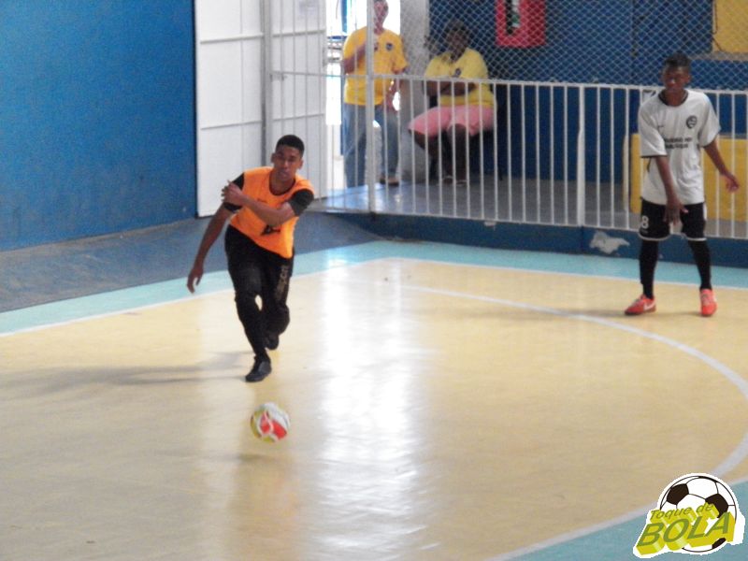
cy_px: 280
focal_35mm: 163
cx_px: 374
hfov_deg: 12.1
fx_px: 3522
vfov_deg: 9.1
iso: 1600
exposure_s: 1/400
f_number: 4
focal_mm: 29.2
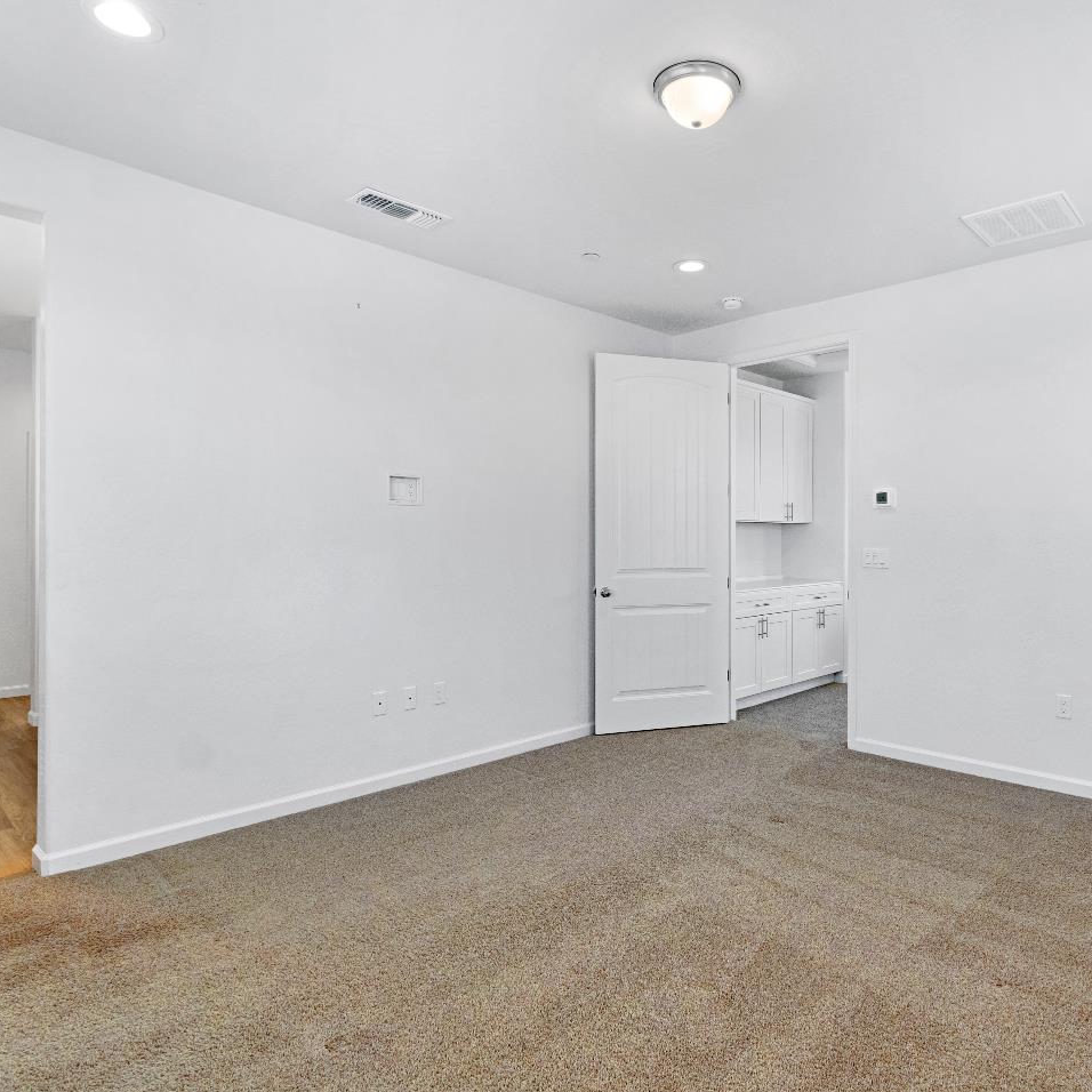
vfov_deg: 74.8
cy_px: 552
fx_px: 714
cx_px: 669
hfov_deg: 73.8
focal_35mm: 20
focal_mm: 10
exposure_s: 1/30
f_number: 8
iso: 320
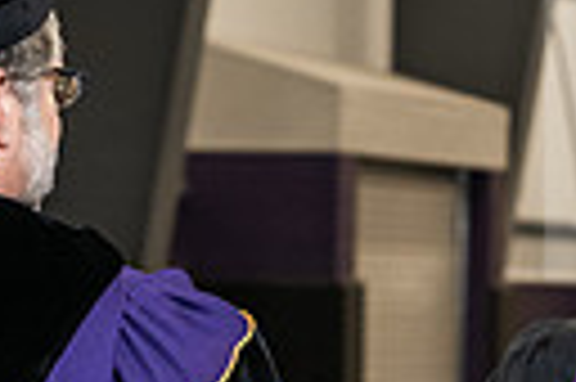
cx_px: 410
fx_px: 4778
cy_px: 447
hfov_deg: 6.9
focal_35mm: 299
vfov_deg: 4.6
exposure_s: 1/200
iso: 2000
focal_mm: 66
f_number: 5
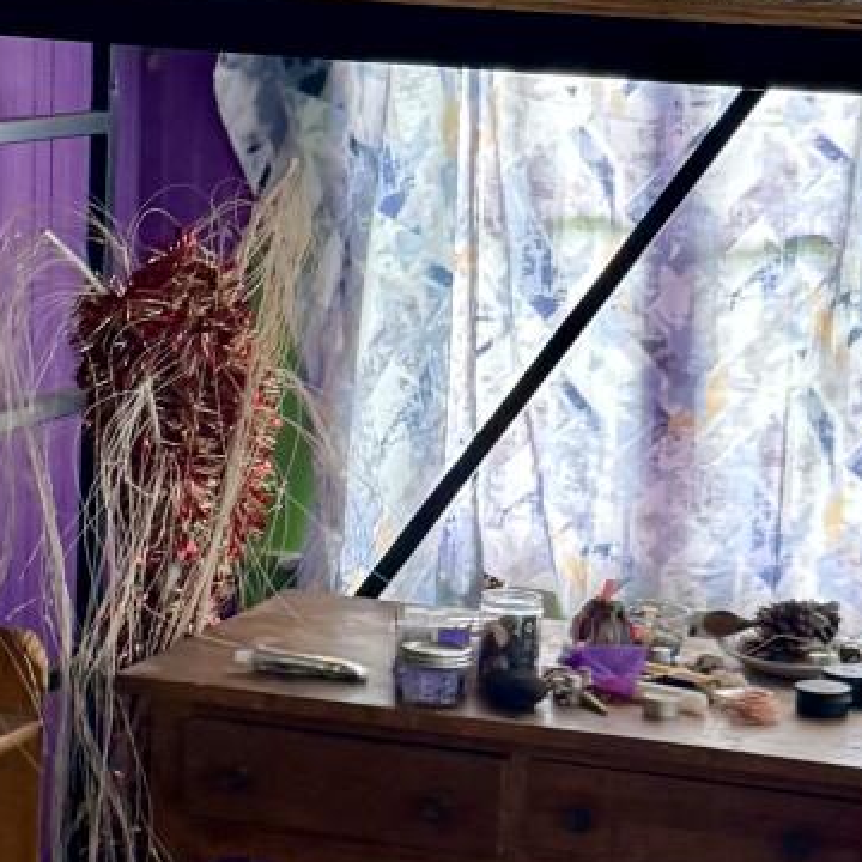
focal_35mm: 118
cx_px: 510
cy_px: 484
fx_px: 3324
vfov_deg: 14.8
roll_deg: -2.7
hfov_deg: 14.8
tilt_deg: -7.2
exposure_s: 1/121
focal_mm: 6.76
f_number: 1.78
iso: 200
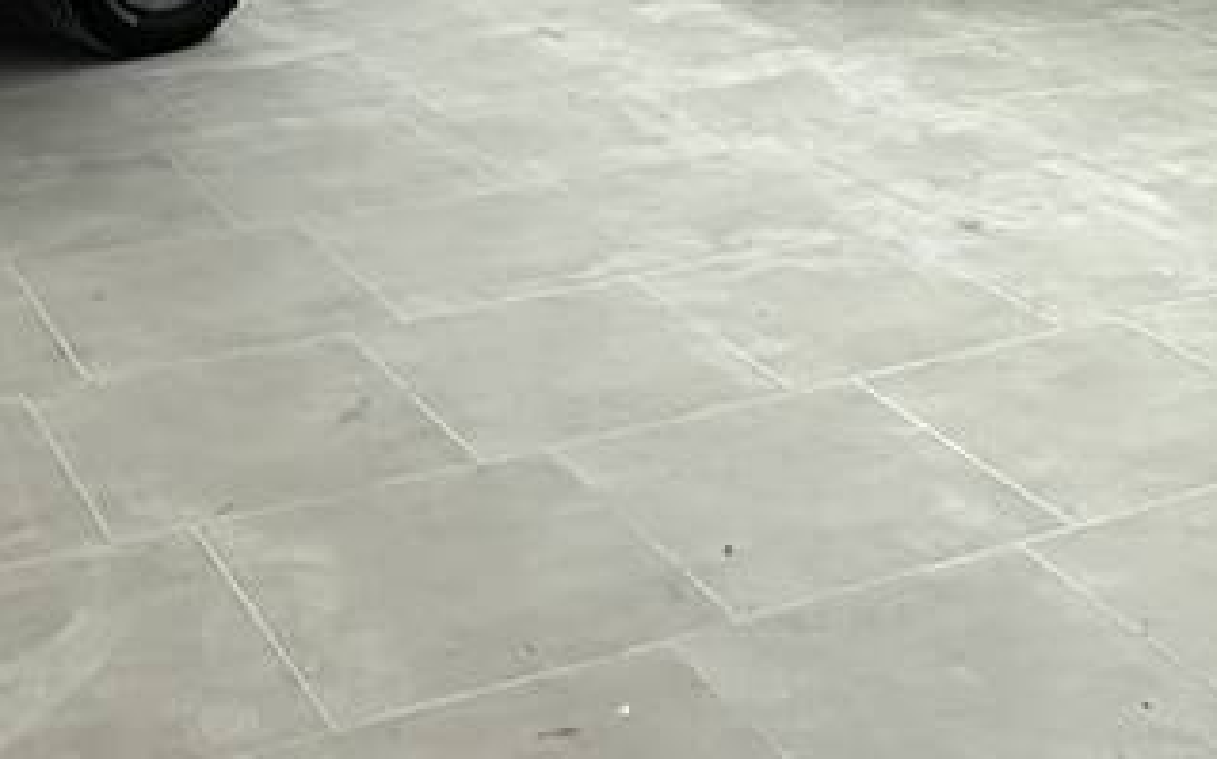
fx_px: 2221
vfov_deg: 16.5
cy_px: -568
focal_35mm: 67
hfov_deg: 30.6
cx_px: 599
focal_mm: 2.22
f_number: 2.2
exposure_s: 1/60
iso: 400
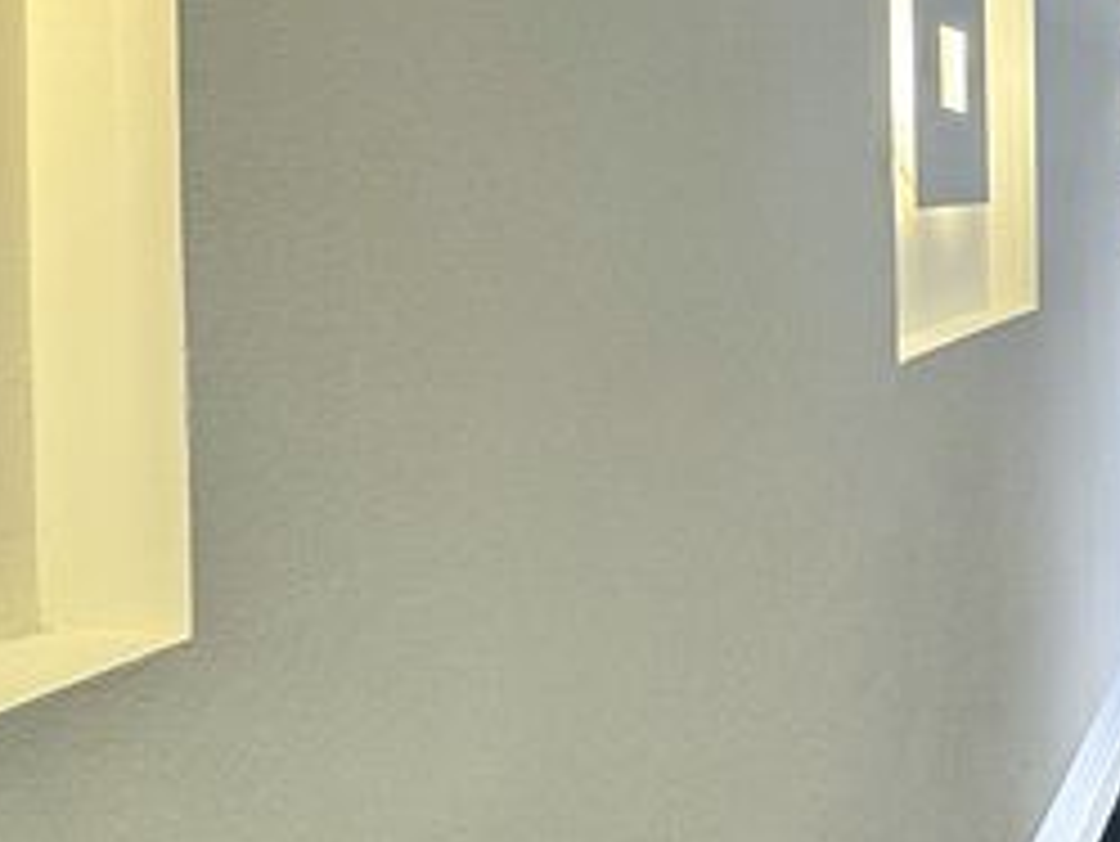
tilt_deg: -2.2
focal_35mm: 45
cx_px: 1008
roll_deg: +0.8
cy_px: 221
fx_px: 1457
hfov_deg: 39.1
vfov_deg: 31.7
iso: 100
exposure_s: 1/100
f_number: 2.2
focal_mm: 2.22
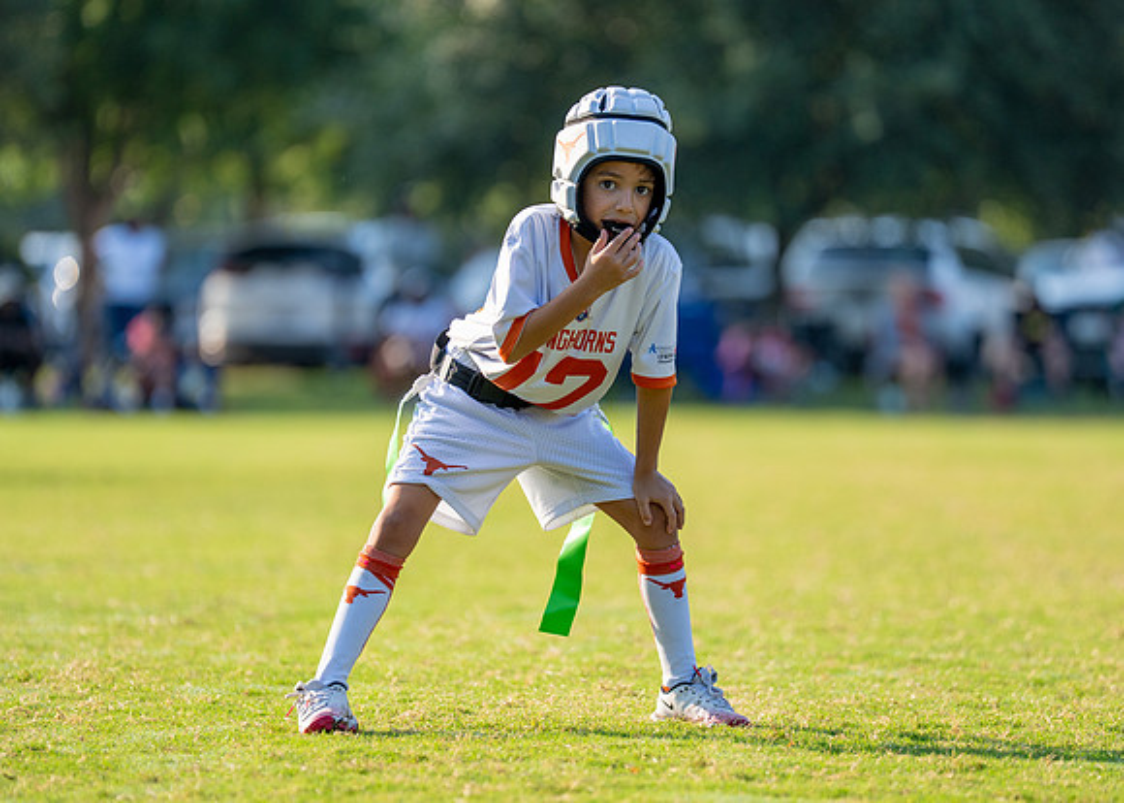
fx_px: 8022
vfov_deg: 5.7
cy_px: 392
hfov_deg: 8.0
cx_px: 602
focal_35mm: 251
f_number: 2.8
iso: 250
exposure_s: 1/2000
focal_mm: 191
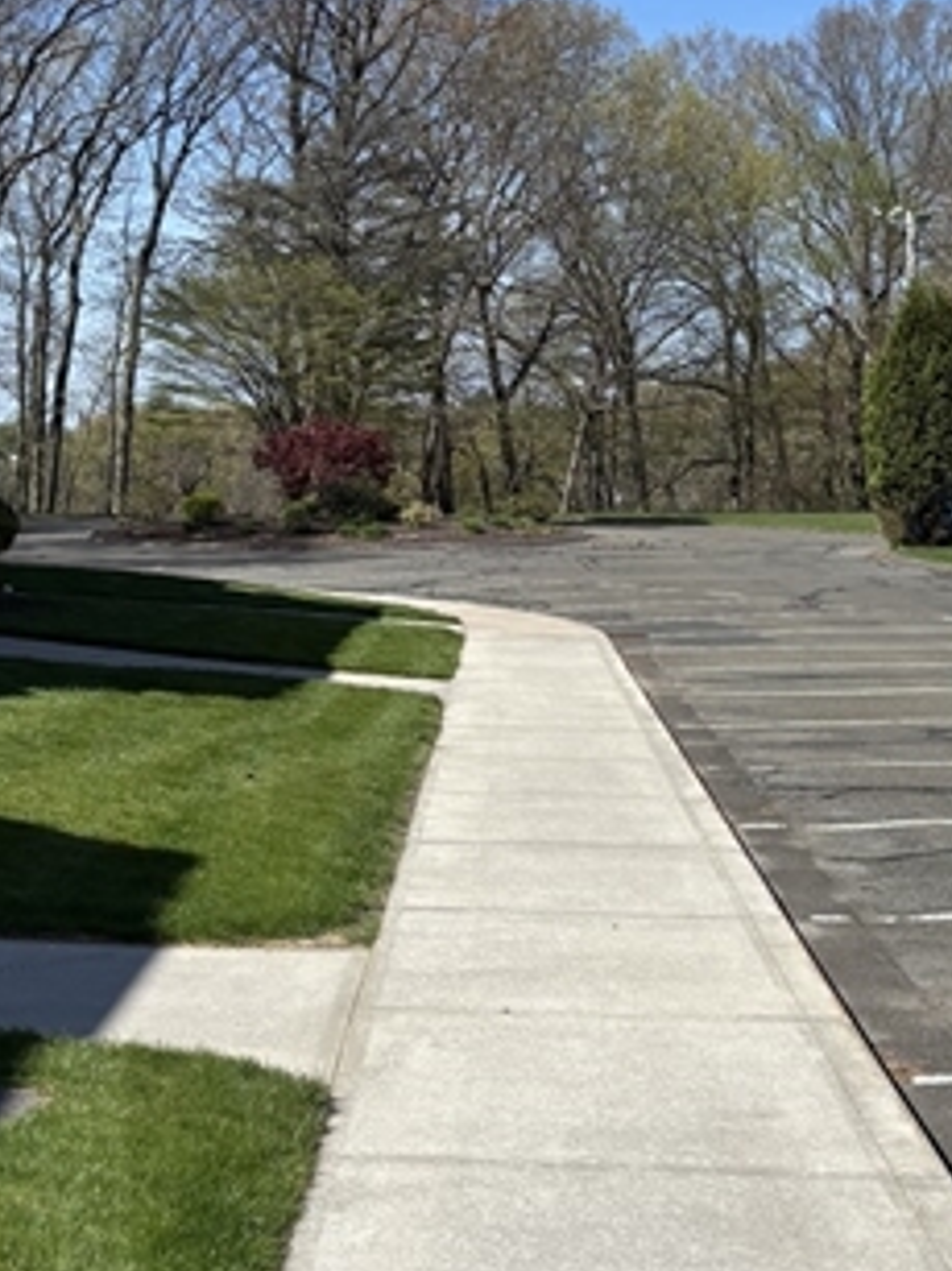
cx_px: 679
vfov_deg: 29.7
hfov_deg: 22.4
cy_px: 443
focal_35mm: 65
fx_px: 2385
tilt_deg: +0.0
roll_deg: -1.5
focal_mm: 5.96
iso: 50
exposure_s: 1/3788
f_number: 1.6
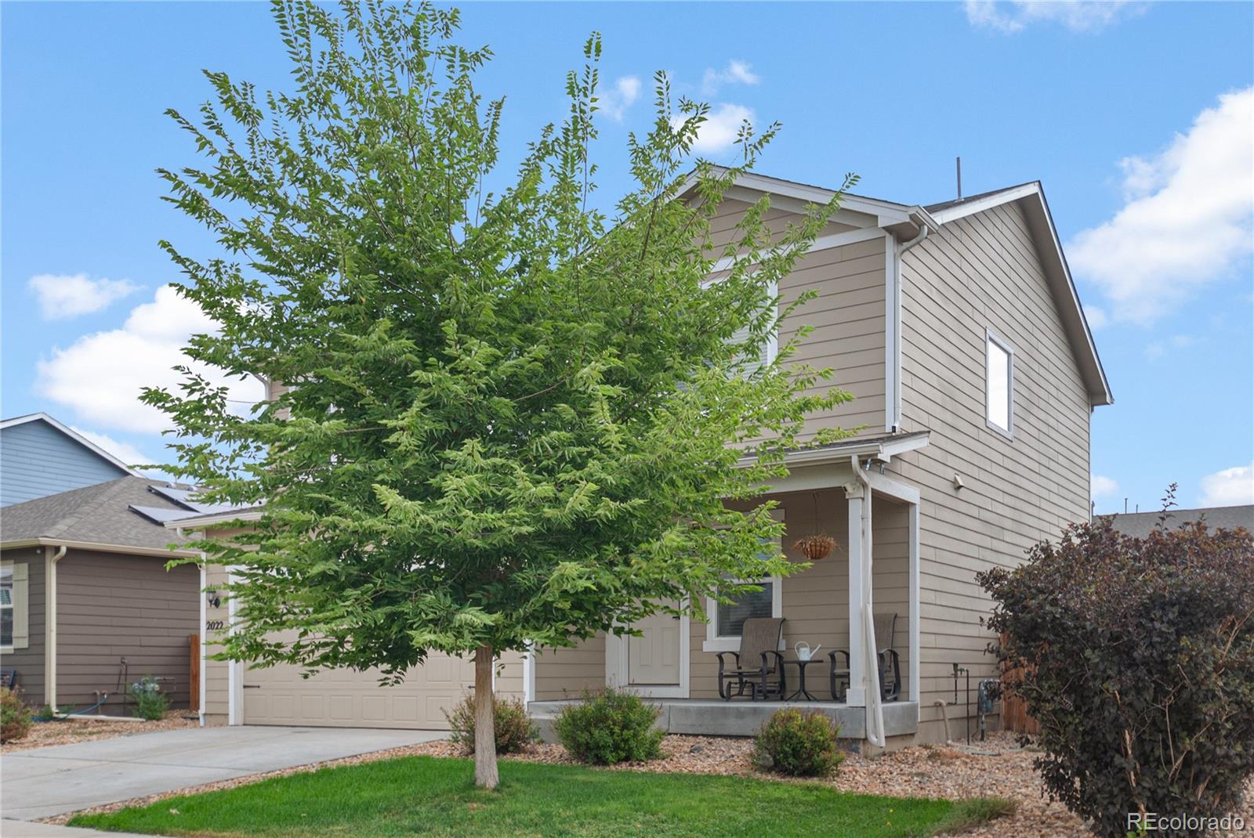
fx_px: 1255
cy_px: 419
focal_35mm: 36
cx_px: 627
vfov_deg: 36.9
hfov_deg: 53.1
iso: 200
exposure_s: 1/125
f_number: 4.5
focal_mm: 24
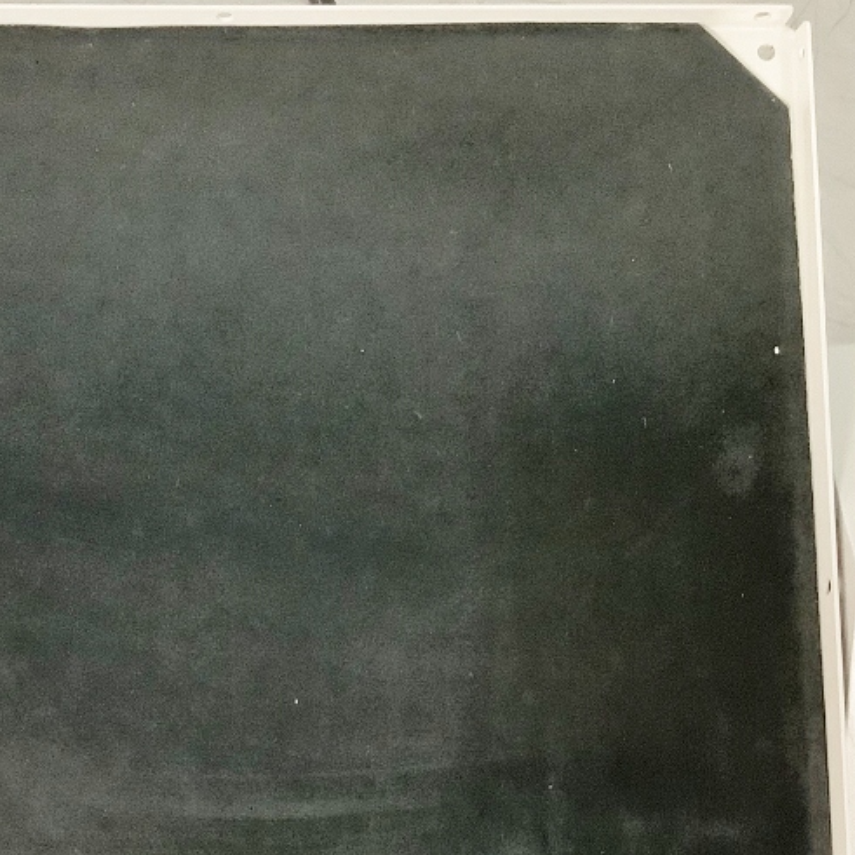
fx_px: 1593
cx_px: 216
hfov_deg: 29.6
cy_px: 578
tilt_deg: -80.9
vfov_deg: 29.8
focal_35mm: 57
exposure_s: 1/40
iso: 320
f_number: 2.4
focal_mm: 3.3
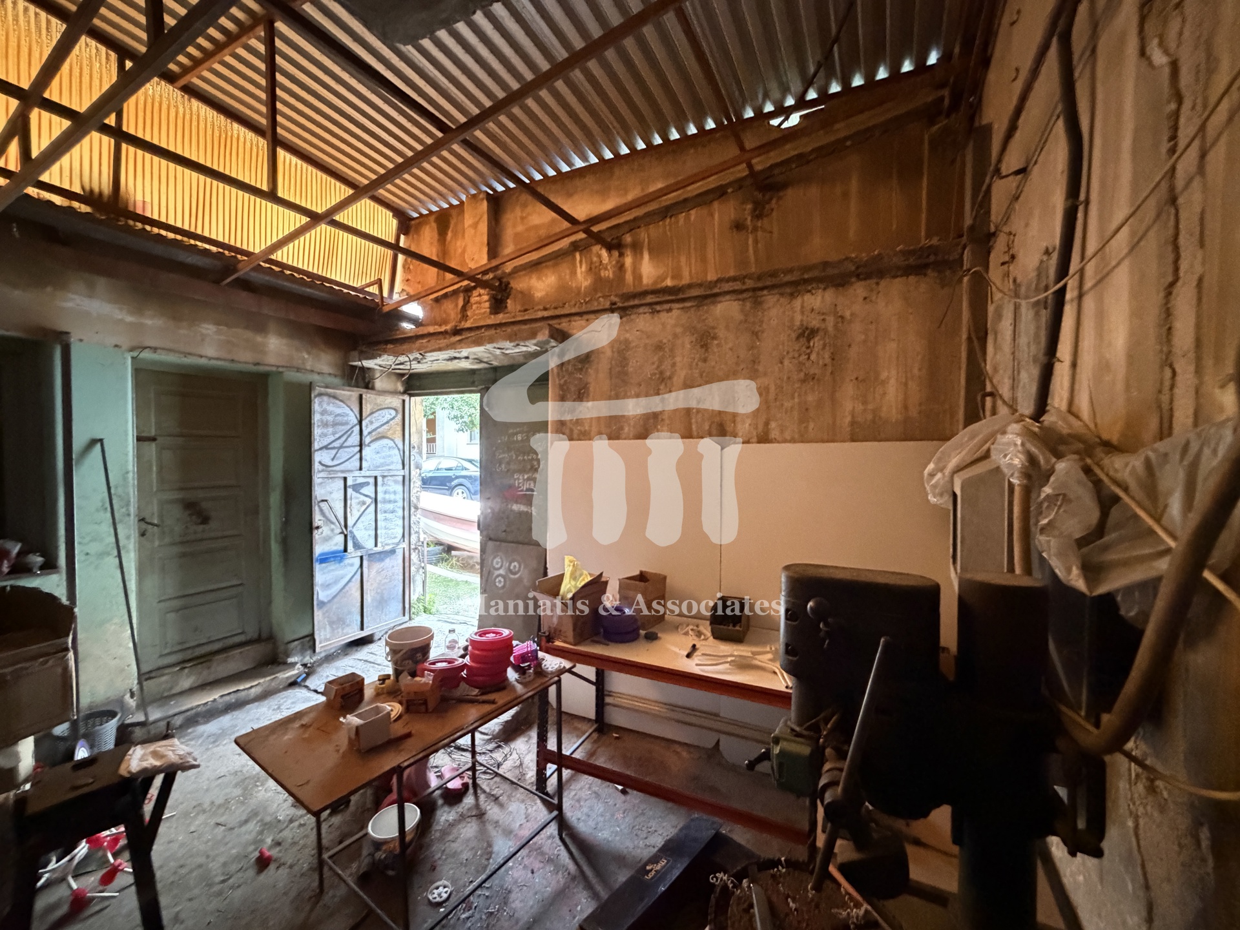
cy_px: 465
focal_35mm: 14
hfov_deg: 102.1
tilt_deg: -1.3
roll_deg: -0.9
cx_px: 620
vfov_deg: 85.7
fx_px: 502
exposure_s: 1/60
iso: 1250
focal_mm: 2.22
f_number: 2.2
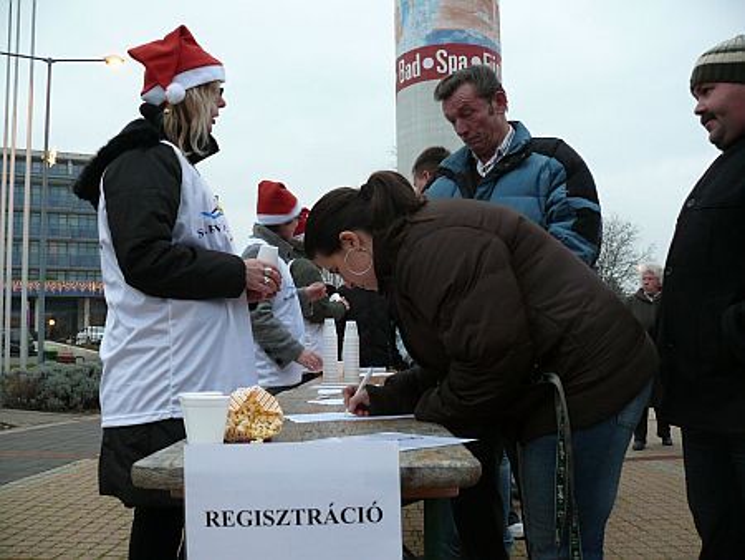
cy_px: 280
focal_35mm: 35
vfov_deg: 40.7
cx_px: 372
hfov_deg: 52.6
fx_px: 754
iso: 200
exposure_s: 1/20
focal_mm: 7.4
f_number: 2.8
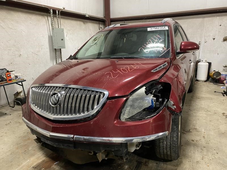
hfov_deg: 67.3
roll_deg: +1.1
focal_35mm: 26
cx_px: 114
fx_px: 170
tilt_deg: -14.3
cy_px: 85
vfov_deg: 53.1
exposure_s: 1/60
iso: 320
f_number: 1.8
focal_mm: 4.25
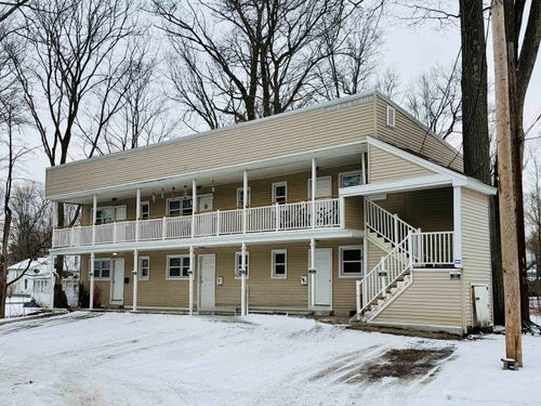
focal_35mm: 24
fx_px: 375
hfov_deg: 71.6
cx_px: 270
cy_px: 203
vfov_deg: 56.8
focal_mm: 6.76
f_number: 1.78
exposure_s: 1/2110
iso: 80
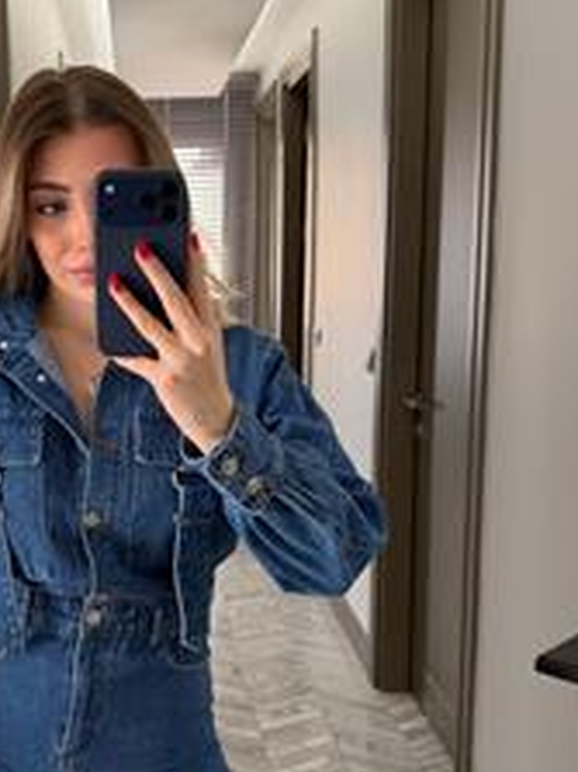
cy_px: 412
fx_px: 958
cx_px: 83
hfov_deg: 32.3
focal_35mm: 43
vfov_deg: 43.8
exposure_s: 1/60
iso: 250
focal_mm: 6.76
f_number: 1.78
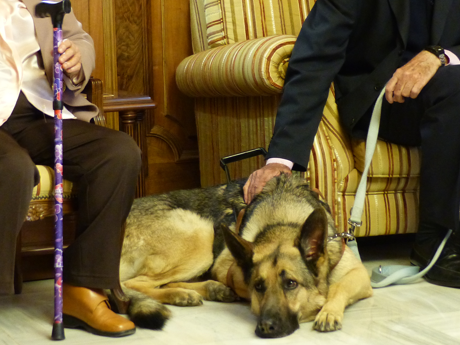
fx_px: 1595
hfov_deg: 16.4
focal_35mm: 120
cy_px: 78
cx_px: 279
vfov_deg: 12.3
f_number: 2.8
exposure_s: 1/15
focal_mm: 11.9
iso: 400
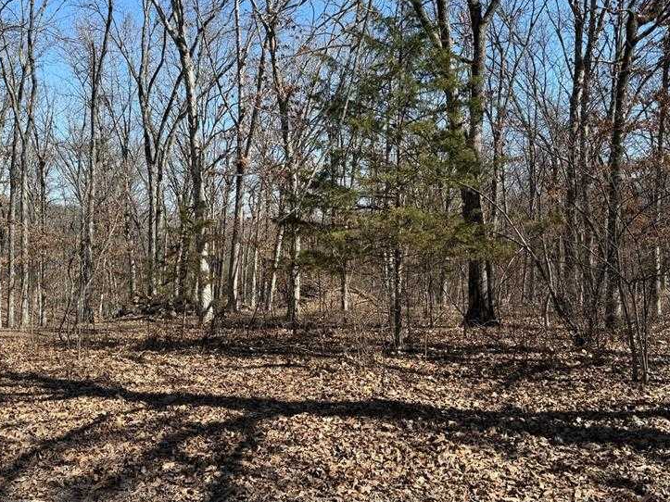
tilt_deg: +0.6
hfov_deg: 54.0
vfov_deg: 41.7
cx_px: 346
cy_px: 220
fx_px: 658
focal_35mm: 34
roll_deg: +0.1
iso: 80
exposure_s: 1/2299
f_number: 1.78
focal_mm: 6.76
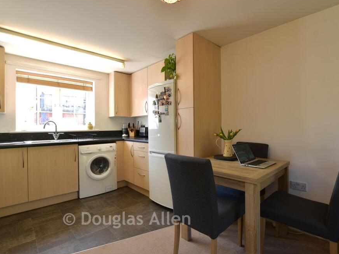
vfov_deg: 74.7
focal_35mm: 17
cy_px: 128
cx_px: 193
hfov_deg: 90.5
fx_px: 167
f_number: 8
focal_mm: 10
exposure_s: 1/2.5
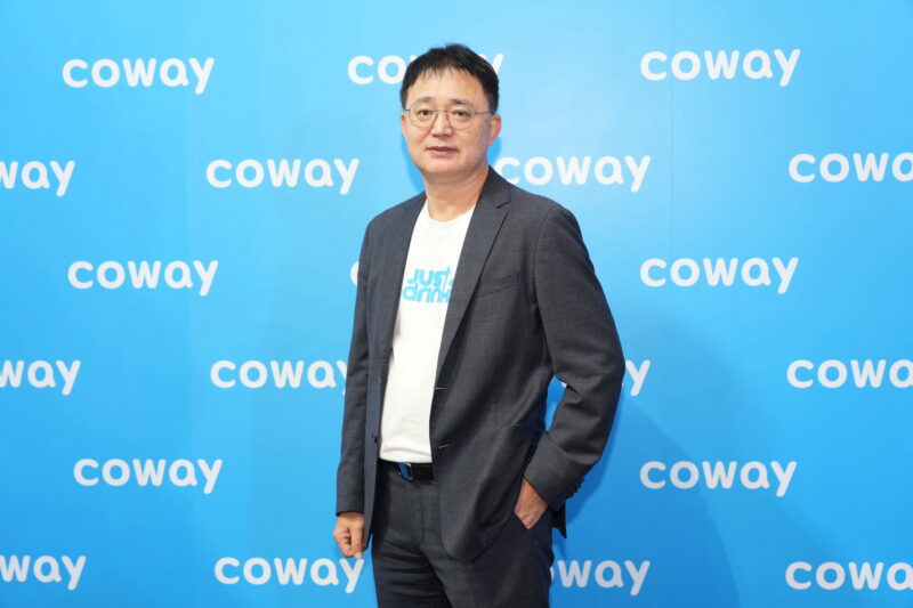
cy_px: 304
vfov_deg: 23.4
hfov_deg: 34.5
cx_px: 456
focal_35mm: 58
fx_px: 1471
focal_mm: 58
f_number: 3.5
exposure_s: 1/160
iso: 640
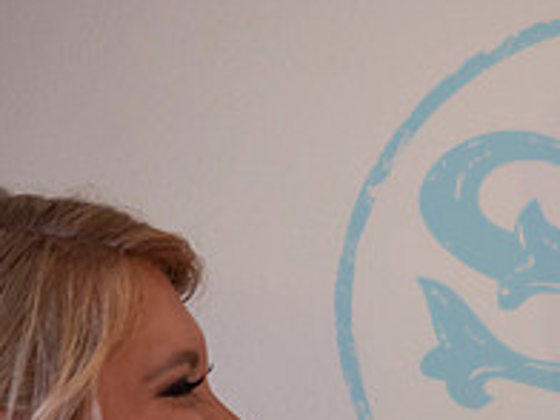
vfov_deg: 3.4
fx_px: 7134
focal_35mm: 441
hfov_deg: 4.5
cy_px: 413
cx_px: 634
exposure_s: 1/160
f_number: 2.8
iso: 1600
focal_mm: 155
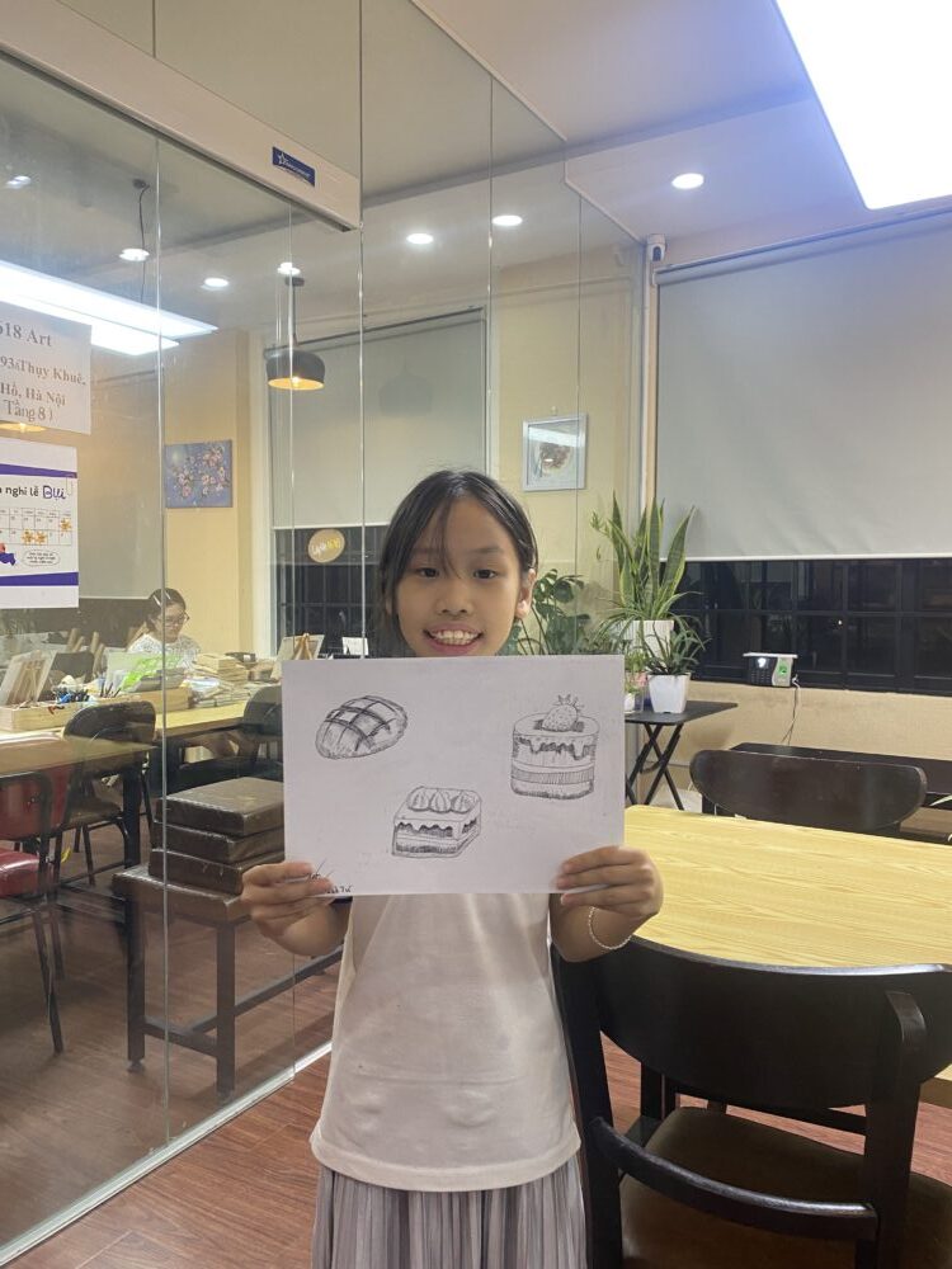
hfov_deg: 53.1
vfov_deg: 67.3
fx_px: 953
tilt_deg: -2.4
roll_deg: +0.2
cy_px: 634
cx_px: 476
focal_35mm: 26
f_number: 1.8
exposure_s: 1/50
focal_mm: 4.25
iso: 64
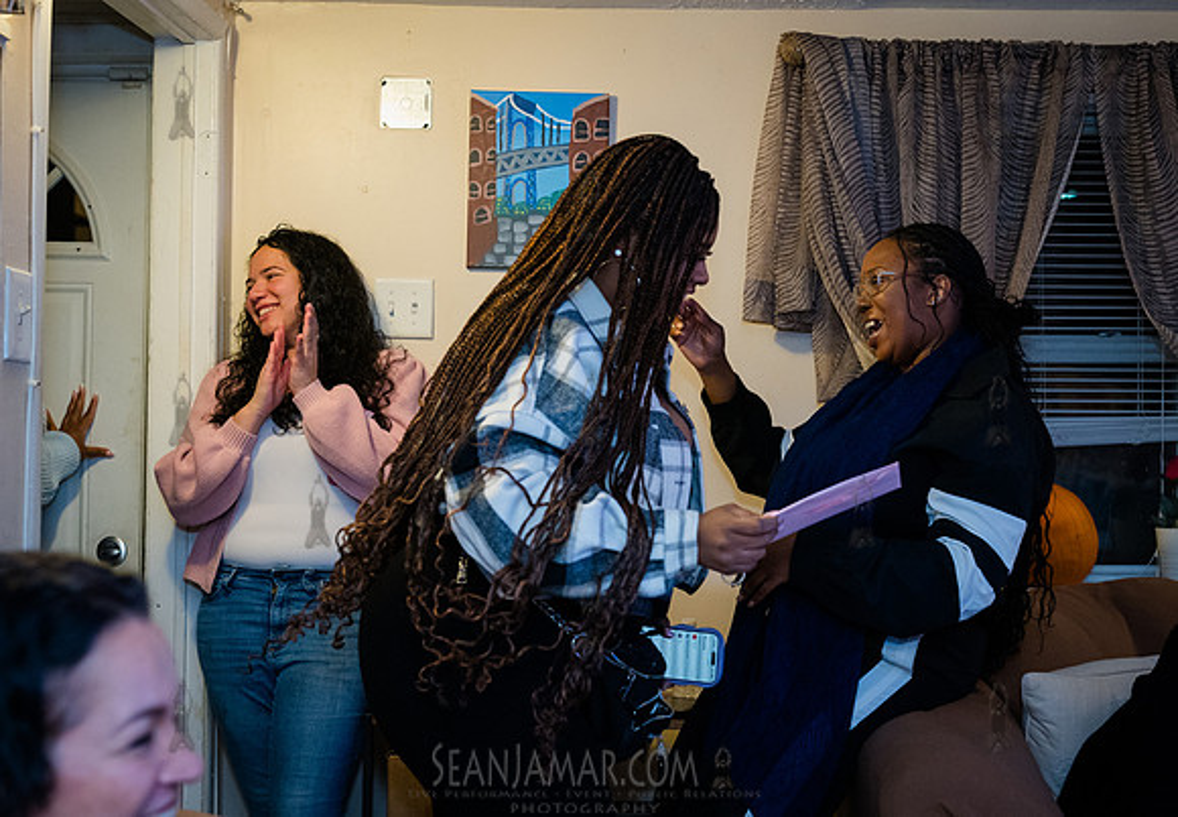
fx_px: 1559
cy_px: 412
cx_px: 619
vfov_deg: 29.4
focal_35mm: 47
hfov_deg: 41.4
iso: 6400
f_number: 3.5
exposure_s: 1/320
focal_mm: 42
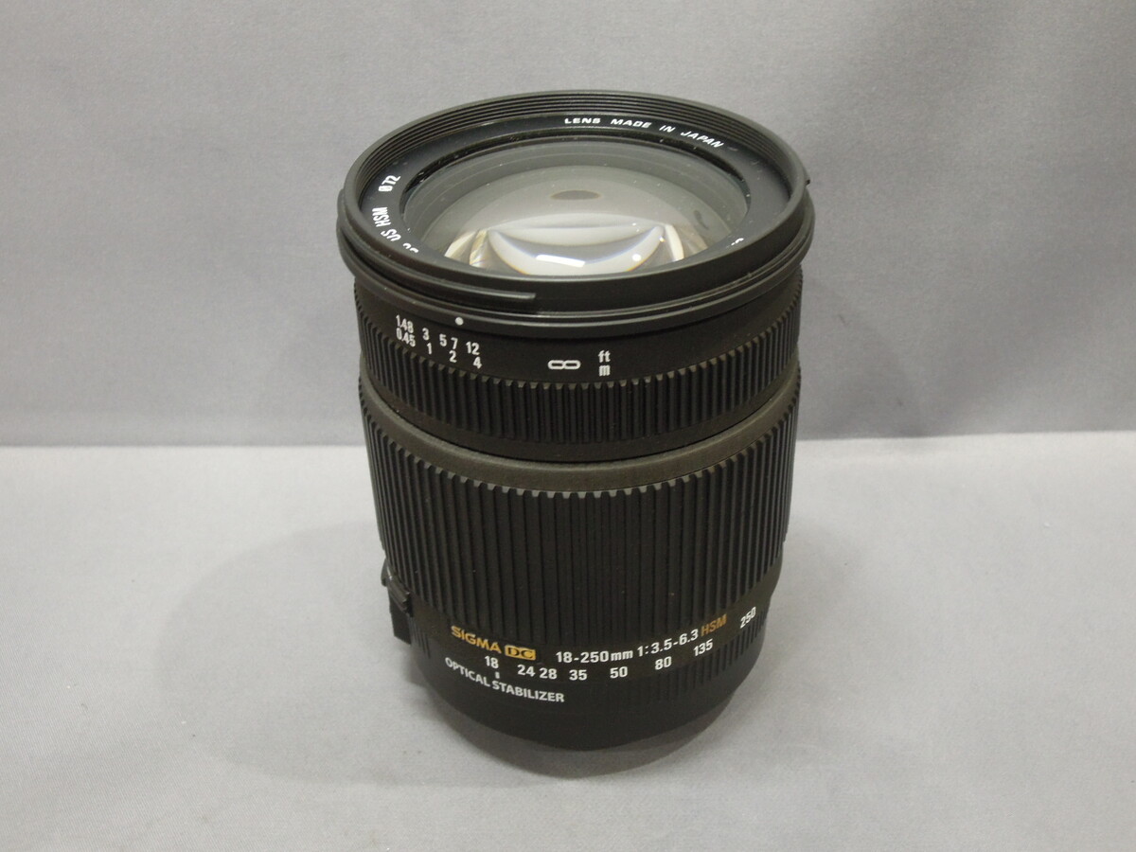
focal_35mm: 45
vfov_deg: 32.2
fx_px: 1477
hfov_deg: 42.1
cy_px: 426
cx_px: 568
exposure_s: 1/13
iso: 400
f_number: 5
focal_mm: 8.1
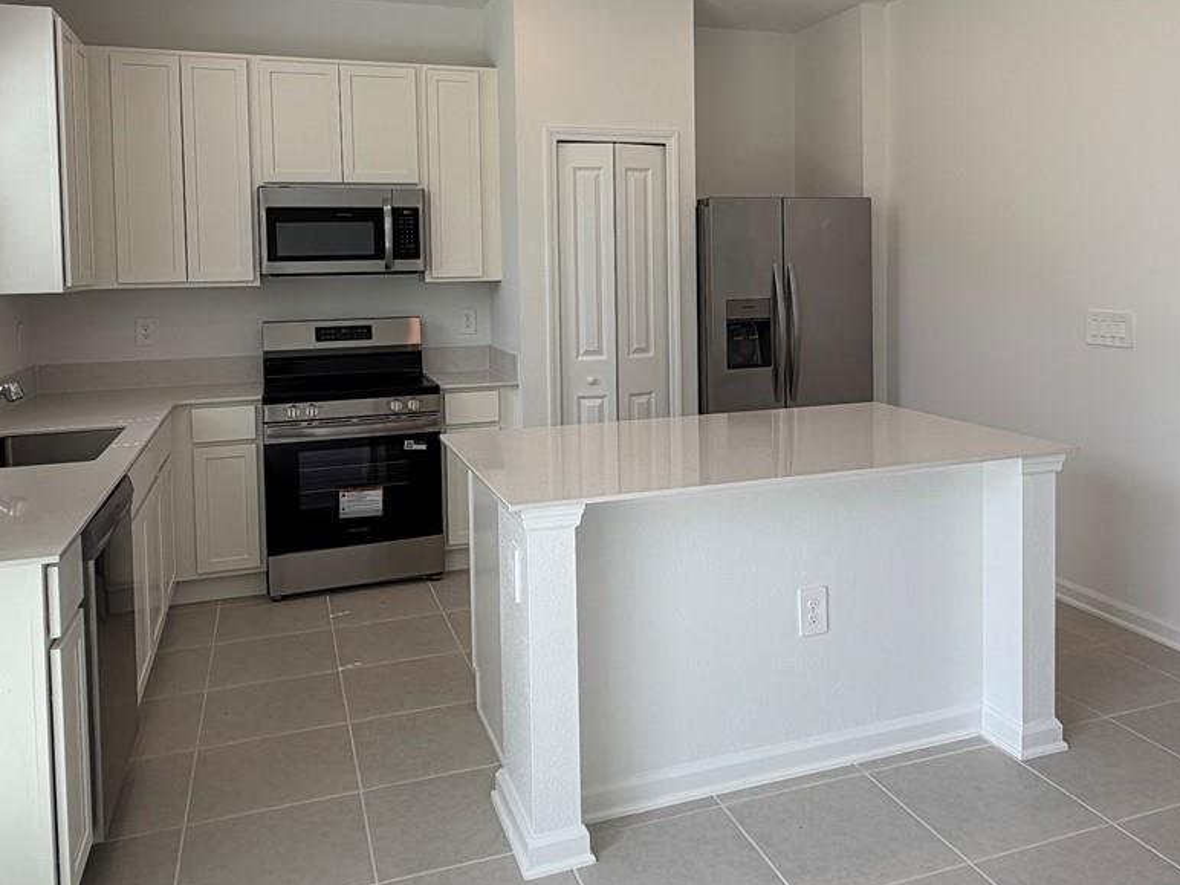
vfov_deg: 47.5
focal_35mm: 29
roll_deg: +0.1
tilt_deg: -3.0
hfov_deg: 61.5
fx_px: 989
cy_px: 303
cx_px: 648
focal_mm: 2.22
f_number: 2.2
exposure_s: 1/120
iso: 20
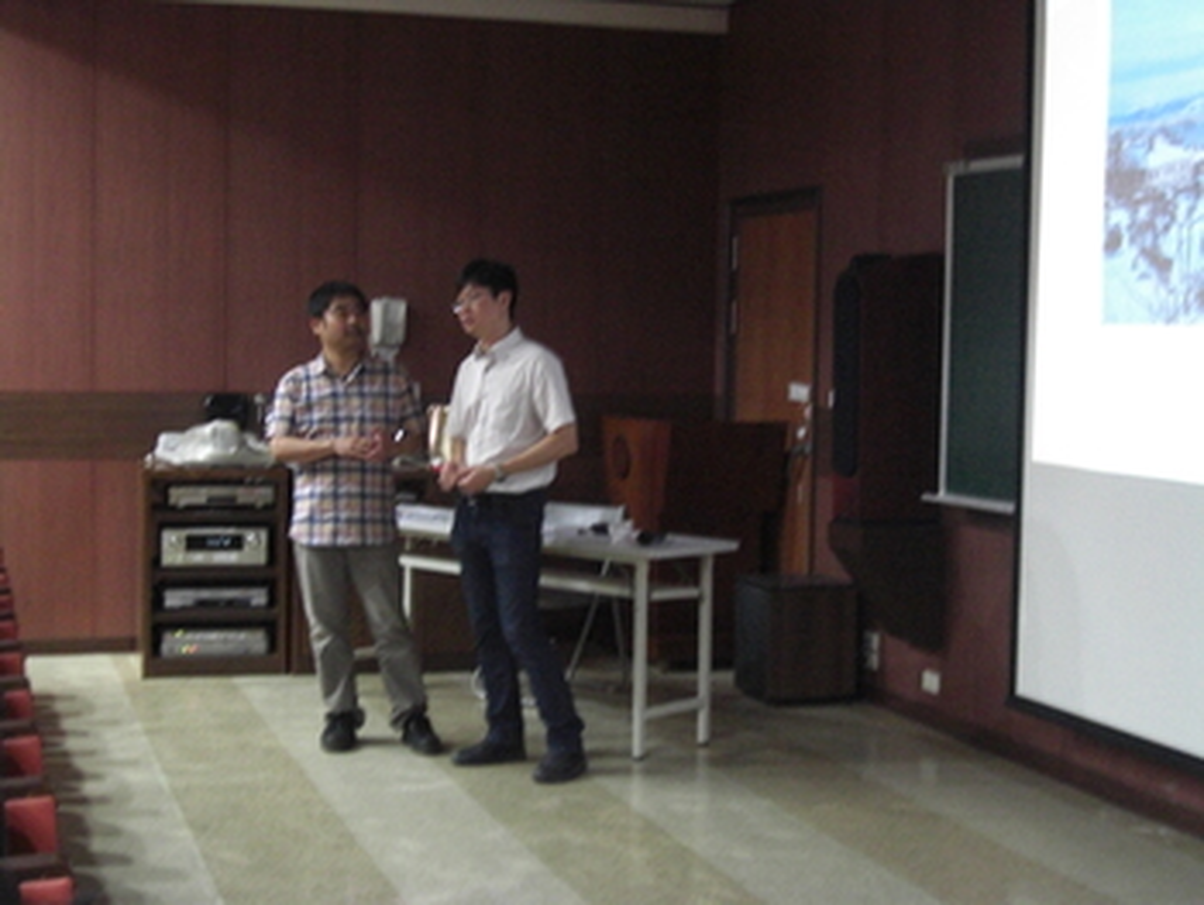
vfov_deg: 25.7
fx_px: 1984
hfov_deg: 33.8
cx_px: 602
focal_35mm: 57
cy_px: 452
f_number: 3.6
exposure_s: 1/8
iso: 800
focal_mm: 11.8
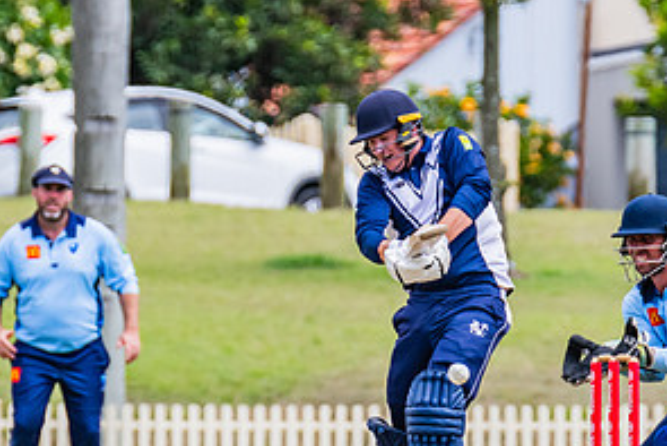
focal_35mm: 1117
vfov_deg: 1.2
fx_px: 20705
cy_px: 296
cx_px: 384
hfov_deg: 1.8
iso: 800
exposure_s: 1/2000
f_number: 8
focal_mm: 460
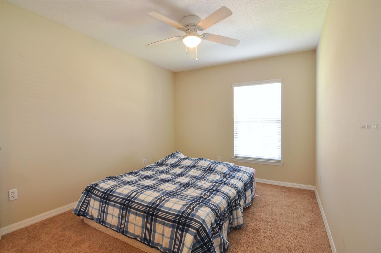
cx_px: 190
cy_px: 126
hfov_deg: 95.1
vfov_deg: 71.9
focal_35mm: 16
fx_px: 174
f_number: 13
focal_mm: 11
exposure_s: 1/1.3
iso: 200
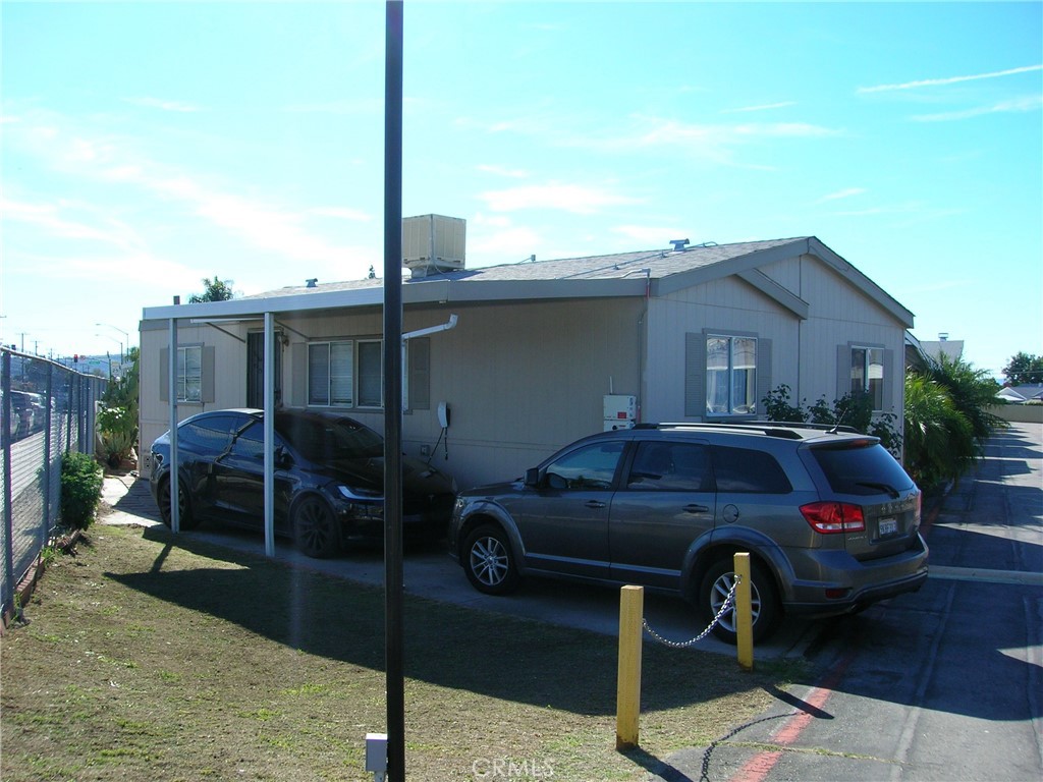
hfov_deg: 54.0
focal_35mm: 34
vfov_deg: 41.8
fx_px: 1024
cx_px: 522
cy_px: 391
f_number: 4.9
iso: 50
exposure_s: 1/244
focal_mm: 5.7
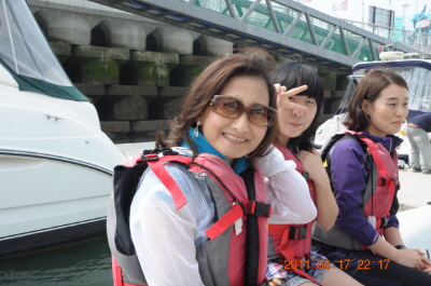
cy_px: 143
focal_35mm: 39
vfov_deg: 34.1
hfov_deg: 49.6
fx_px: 466
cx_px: 216
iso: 320
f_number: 16
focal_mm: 26
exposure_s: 1/125
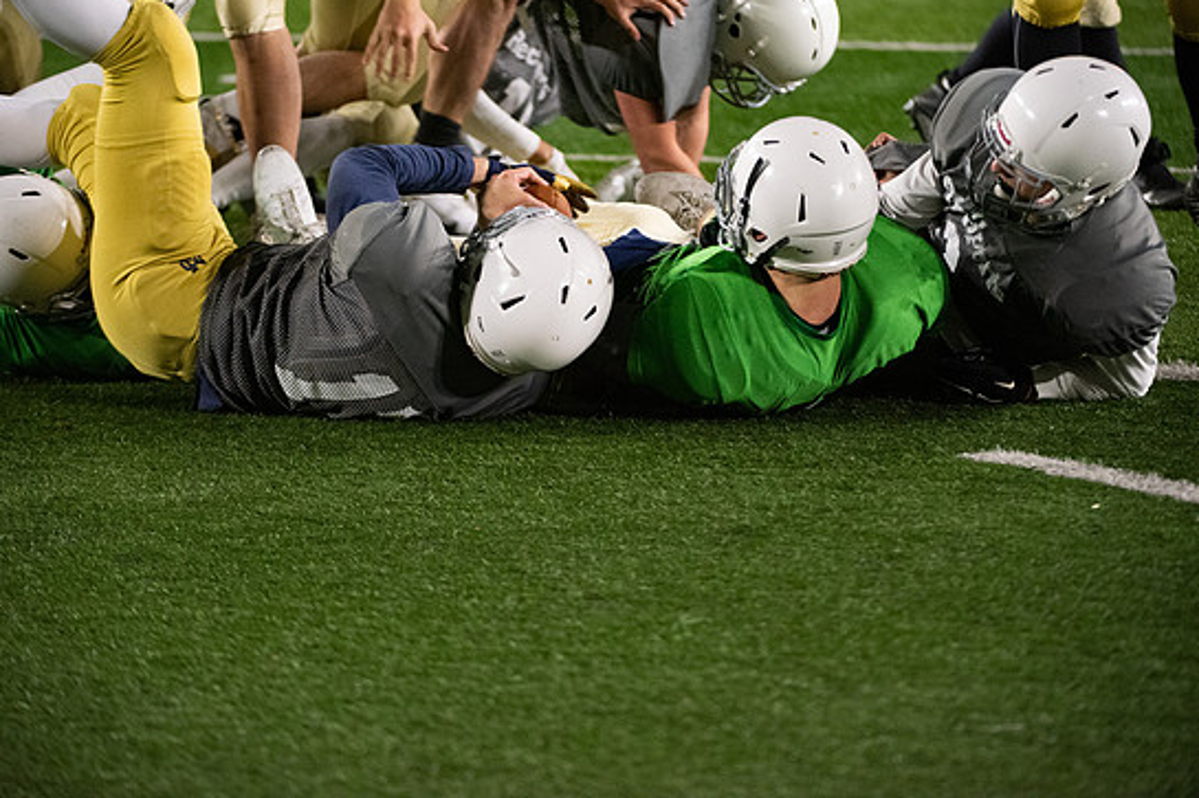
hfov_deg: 9.7
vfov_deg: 6.4
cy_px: 379
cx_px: 568
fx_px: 7092
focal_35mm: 213
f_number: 4
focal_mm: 200
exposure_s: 1/500
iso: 6400
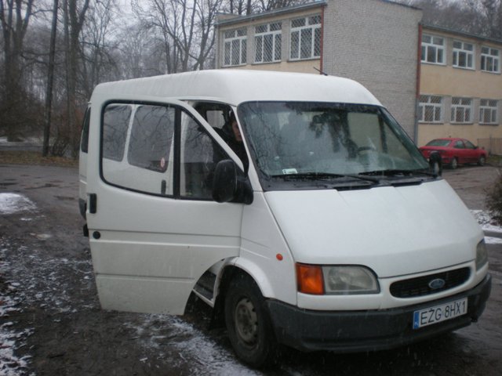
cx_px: 251
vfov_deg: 37.7
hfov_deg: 49.0
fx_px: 551
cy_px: 188
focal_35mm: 38
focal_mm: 6.3
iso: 158
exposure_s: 1/62.3
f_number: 3.1
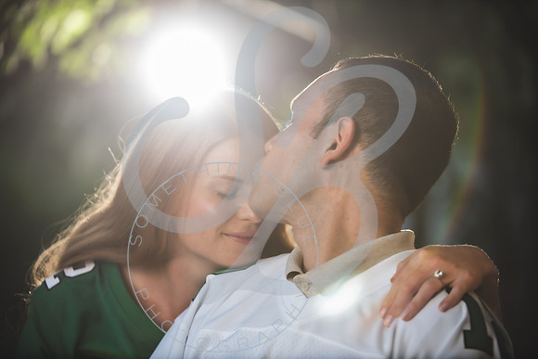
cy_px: 180
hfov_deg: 17.6
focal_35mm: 116
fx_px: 1734
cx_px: 269
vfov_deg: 11.8
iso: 200
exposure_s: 1/250
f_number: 2.8
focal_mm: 116
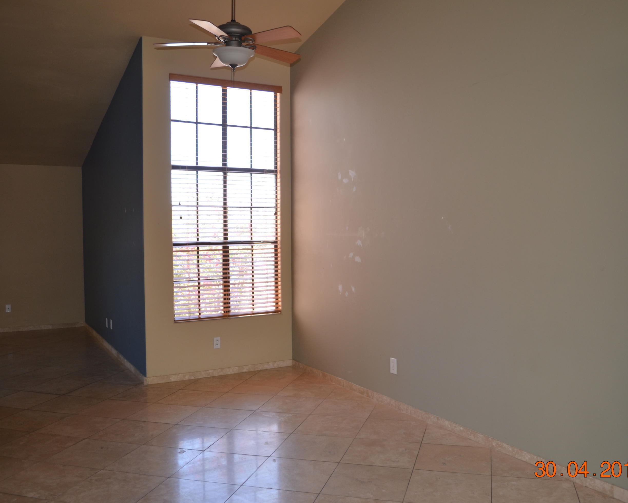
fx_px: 576
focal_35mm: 31
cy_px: 253
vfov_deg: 47.1
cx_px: 332
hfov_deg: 57.1
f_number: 3.5
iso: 250
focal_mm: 18
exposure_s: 1/125
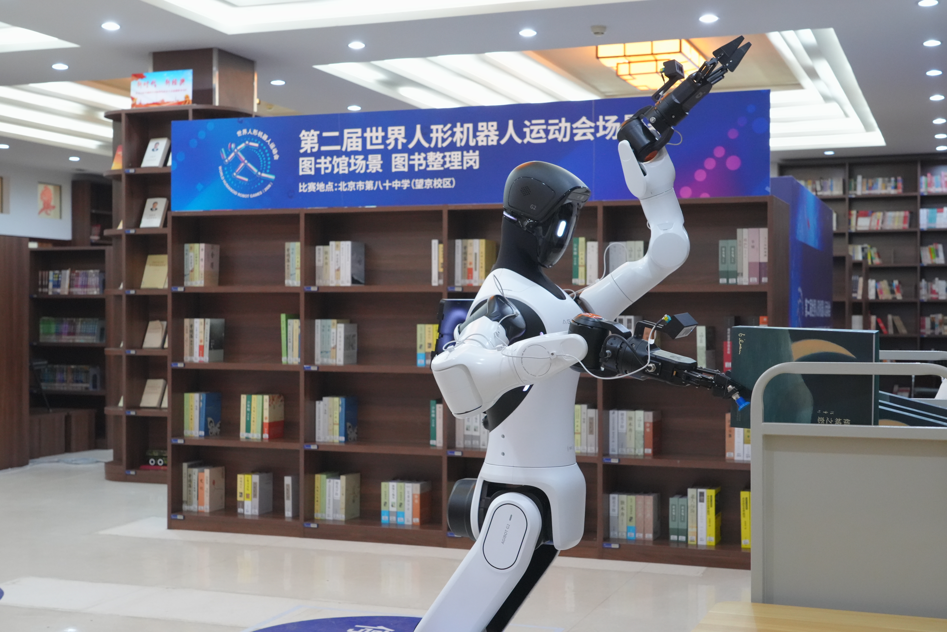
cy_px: 316
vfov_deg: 29.2
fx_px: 1210
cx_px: 474
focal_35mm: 46
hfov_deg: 42.7
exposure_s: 1/60
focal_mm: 46
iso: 6400
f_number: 7.1
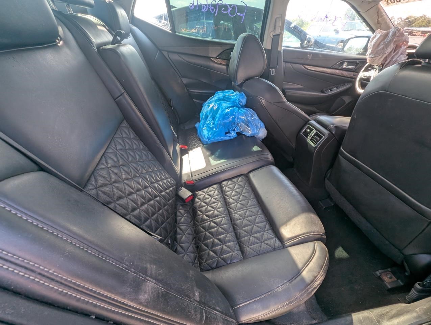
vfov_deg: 90.1
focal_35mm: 13
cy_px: 162
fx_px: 162
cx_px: 216
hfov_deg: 106.1
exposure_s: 1/173
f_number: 2.2
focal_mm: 1.95
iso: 86
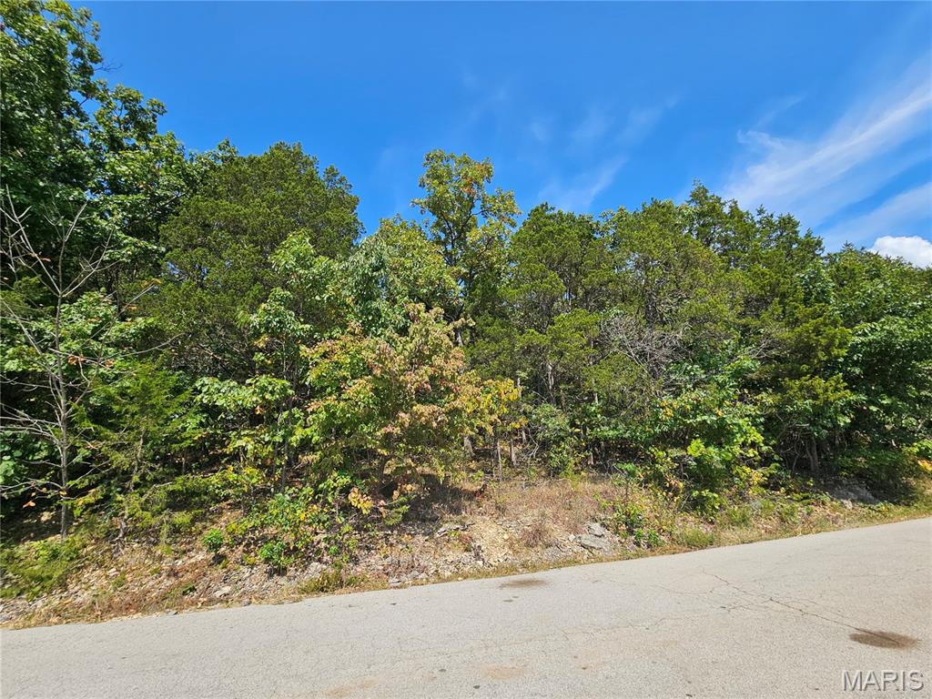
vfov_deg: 89.9
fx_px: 350
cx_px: 466
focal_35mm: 13
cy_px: 350
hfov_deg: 106.2
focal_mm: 2.2
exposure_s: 1/2384
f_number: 2.2
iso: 50
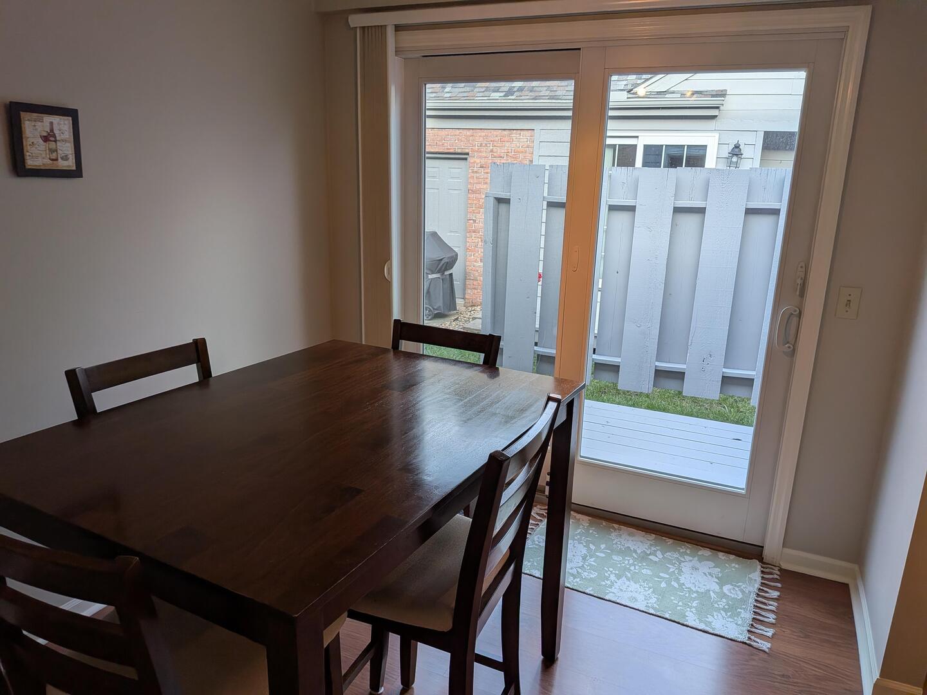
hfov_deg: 71.6
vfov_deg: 56.8
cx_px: 464
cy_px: 348
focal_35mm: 24
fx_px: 643
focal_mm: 4.53
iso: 37
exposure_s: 1/120
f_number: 1.7
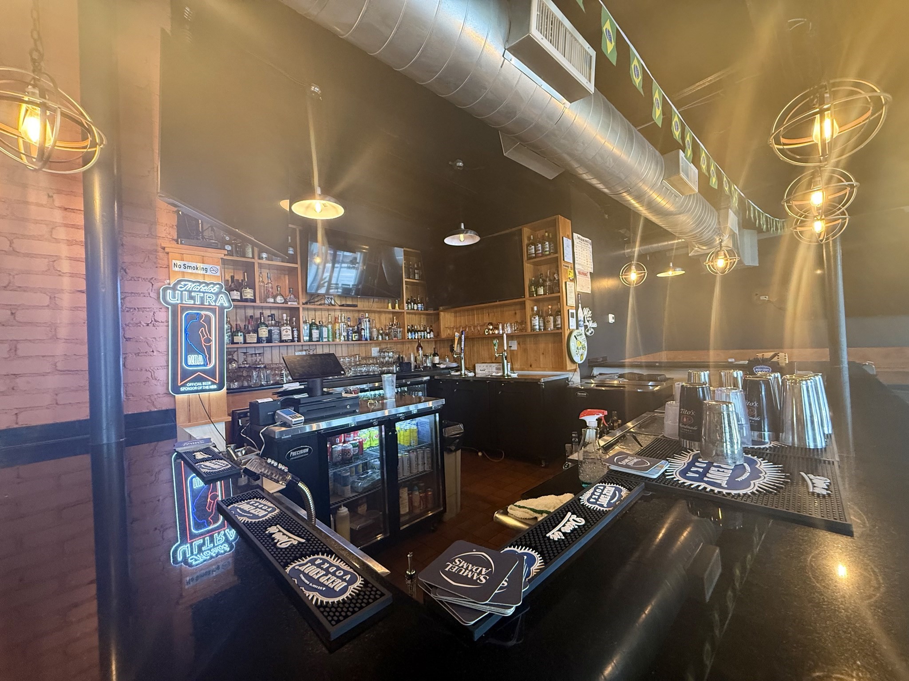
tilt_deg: +1.1
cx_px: 454
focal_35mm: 14
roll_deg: +2.6
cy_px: 340
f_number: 2.2
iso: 400
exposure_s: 1/60
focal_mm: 2.22
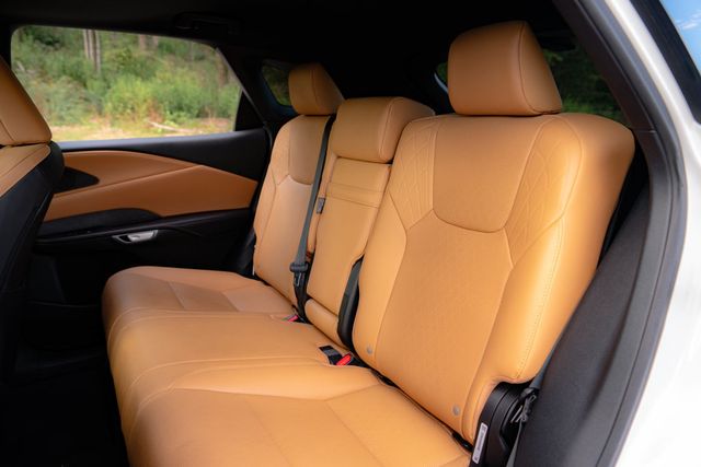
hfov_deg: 73.7
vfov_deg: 53.2
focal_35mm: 24
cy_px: 234
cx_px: 350
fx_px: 467
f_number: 4
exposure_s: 1/200
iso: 500
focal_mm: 24
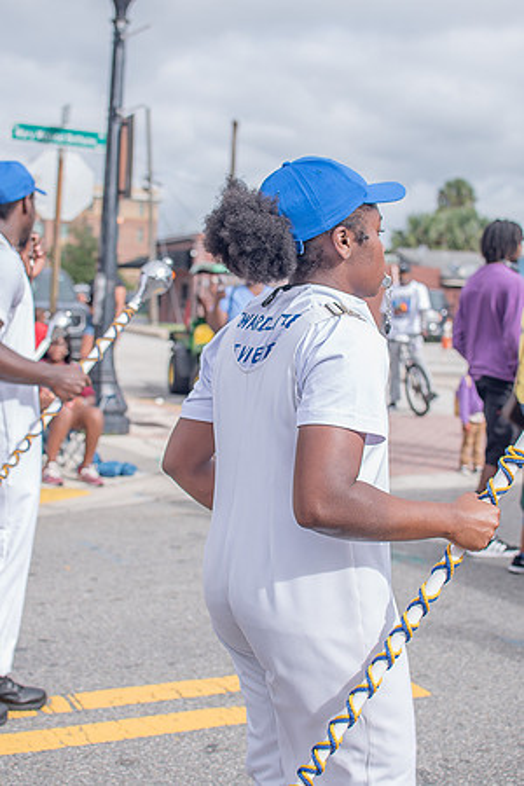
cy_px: 393
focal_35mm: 52
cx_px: 262
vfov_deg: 38.2
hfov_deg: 26.0
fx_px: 1135
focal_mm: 35
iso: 100
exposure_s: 1/500
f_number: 4
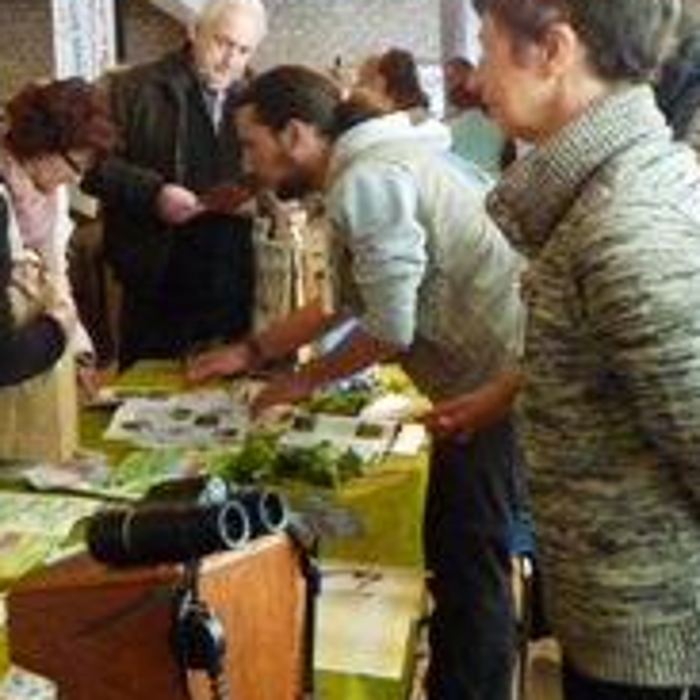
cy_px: 279
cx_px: -15
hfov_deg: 29.4
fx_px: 1235
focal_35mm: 54
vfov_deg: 31.5
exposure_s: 1/25
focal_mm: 4.5
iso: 800
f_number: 3.1
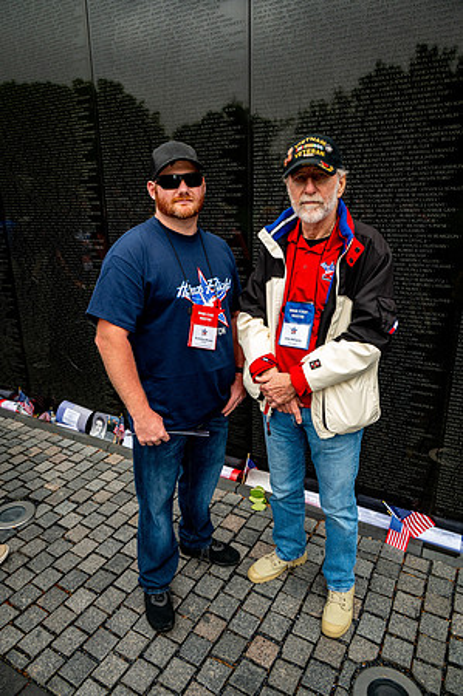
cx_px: 232
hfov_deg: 53.0
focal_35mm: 24
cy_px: 348
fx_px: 464
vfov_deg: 73.8
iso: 560
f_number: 8
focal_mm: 24
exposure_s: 1/640
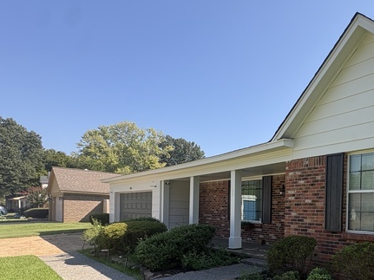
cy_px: 217
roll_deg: -0.8
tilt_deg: -1.6
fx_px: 281
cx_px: 327
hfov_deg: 58.8
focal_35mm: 26
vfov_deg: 50.4
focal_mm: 2.22
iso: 64
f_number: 2.2
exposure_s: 1/476
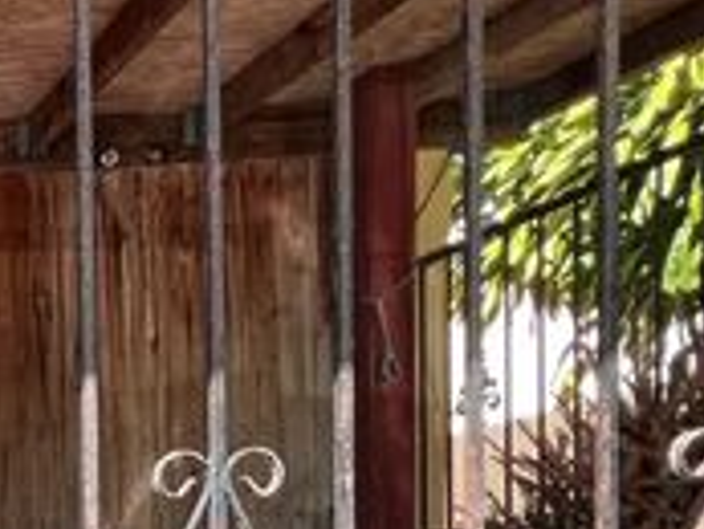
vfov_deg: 26.6
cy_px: 647
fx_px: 977
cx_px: -399
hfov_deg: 26.3
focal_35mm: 48
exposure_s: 1/166
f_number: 1.8
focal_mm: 1.57
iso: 32
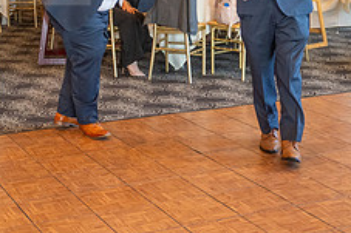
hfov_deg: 24.9
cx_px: 98
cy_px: 7
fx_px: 789
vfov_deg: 16.5
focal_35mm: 81
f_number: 2.8
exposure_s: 1/200
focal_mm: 24
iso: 800
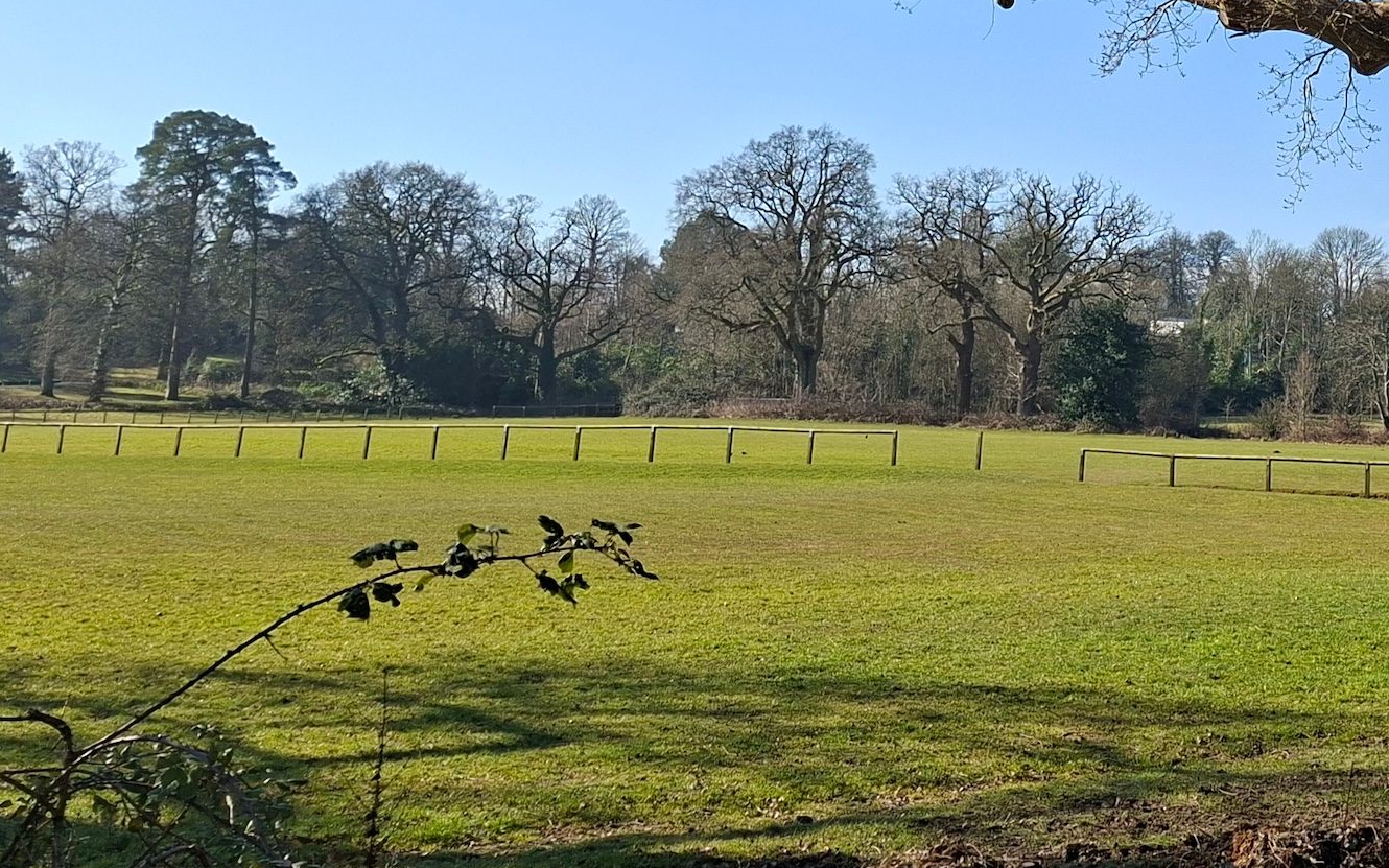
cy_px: -52
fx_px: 2082
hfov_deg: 34.2
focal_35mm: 55
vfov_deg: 22.4
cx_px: 1332
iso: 50
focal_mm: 5.54
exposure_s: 1/1575
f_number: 1.8
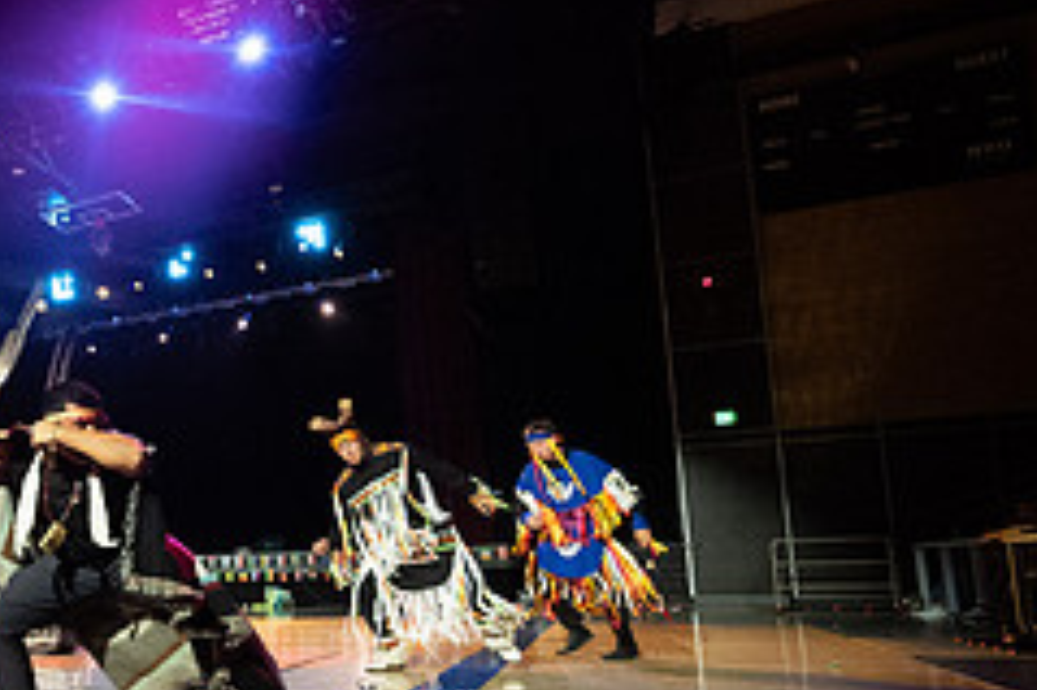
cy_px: 467
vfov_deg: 38.3
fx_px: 979
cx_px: -13
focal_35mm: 34
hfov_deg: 46.3
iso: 8000
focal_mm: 14
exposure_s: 1/160
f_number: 4
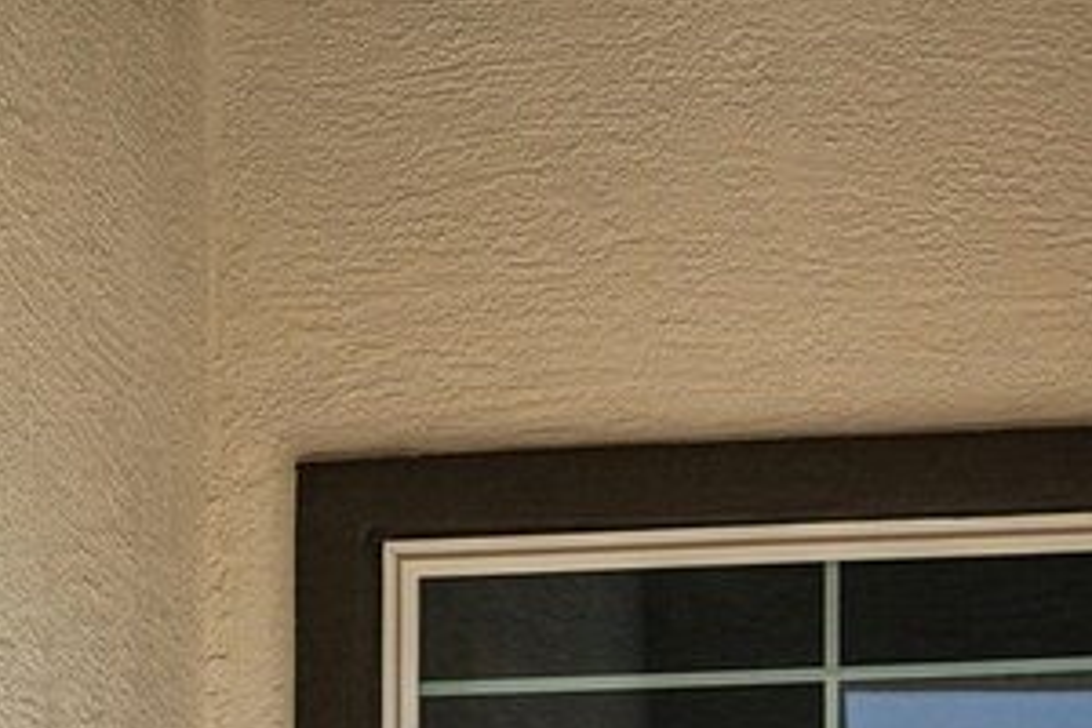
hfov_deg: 10.9
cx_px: 844
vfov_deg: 6.9
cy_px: 1711
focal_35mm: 189
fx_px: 5733
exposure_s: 1/400
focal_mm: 35
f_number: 8
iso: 100
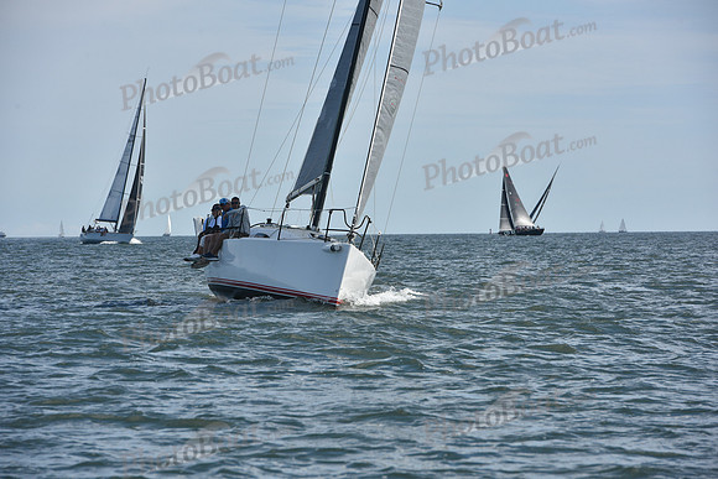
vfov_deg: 6.9
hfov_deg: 10.3
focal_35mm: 200
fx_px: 3990
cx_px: 359
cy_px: 240
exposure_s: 1/1000
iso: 320
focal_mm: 200
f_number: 10
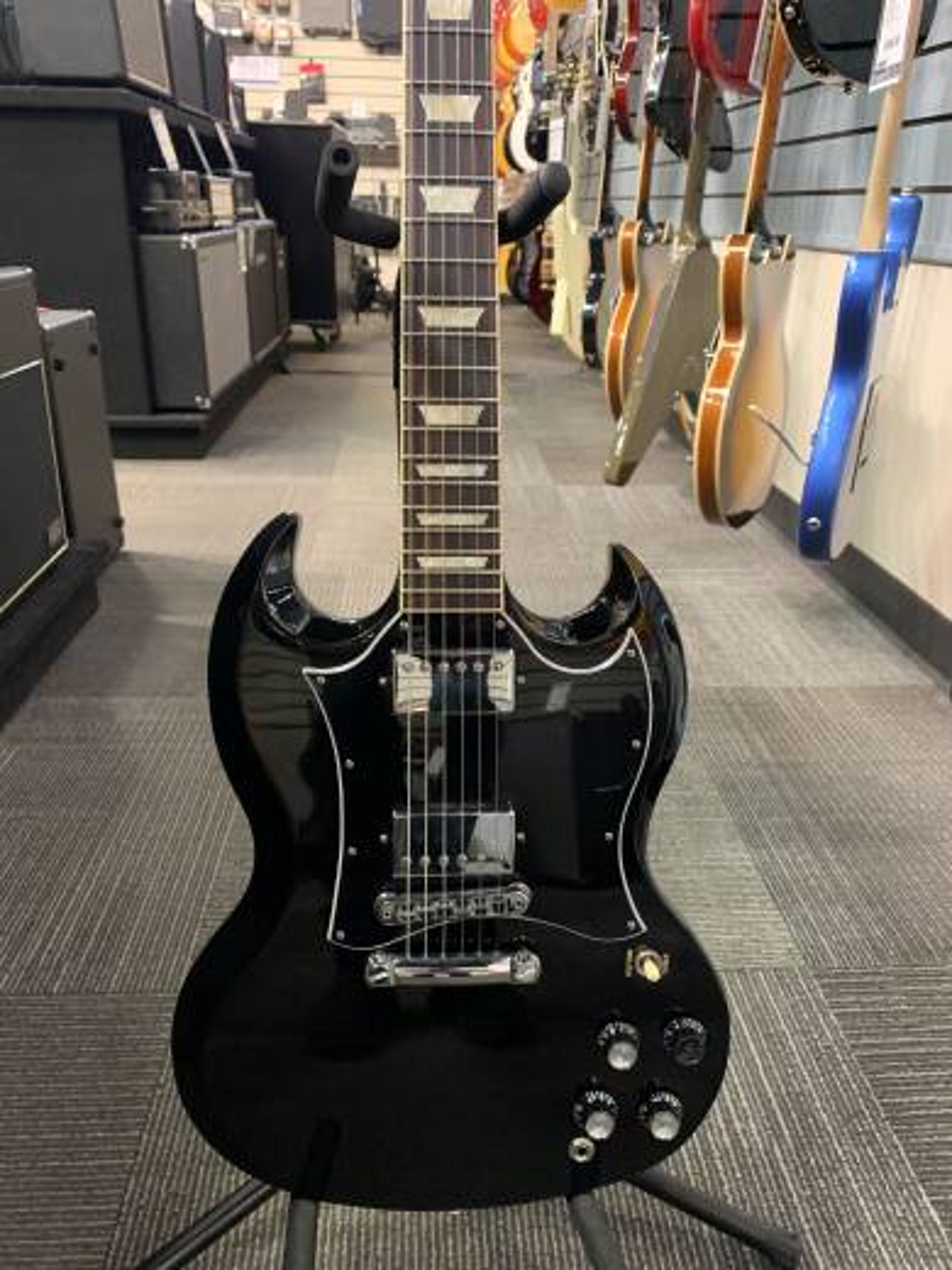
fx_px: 953
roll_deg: -0.6
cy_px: 635
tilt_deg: -24.1
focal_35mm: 26
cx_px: 476
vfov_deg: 67.3
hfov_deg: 53.1
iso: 320
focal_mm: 4.25
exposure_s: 1/30
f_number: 1.8
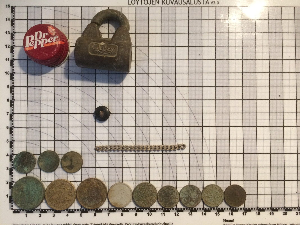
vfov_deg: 48.2
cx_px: 150
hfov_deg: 61.7
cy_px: 112
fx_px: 251
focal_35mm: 29
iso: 80
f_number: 2.2
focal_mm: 4.15
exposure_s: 1/33
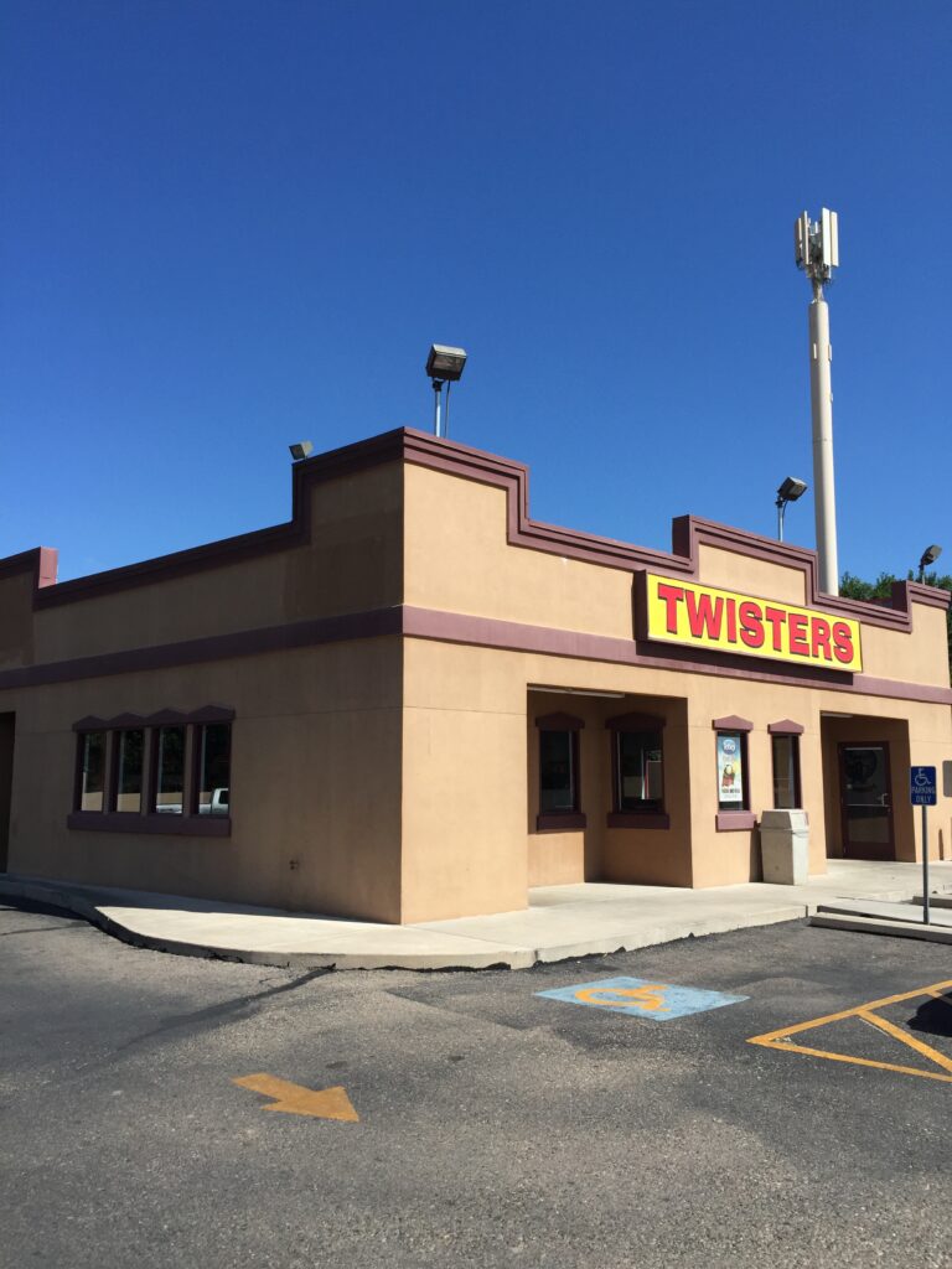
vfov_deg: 61.7
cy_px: 634
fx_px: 1063
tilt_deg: +7.3
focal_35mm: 29
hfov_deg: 48.2
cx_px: 476
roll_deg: +0.5
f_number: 2.2
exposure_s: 1/2326
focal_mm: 4.15
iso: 32
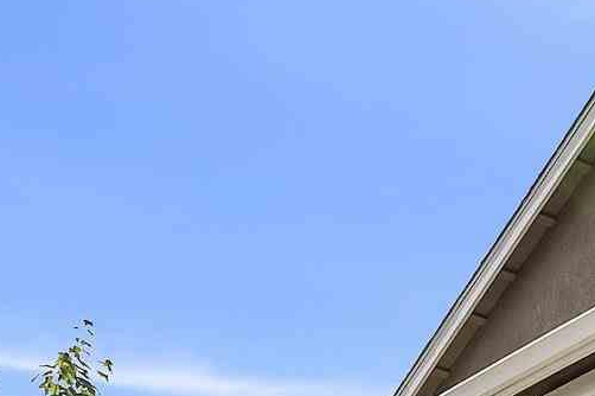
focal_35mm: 98
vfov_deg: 12.0
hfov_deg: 16.2
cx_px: 1177
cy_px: 860
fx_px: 1619
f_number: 8
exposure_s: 1/60
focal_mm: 16
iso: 100
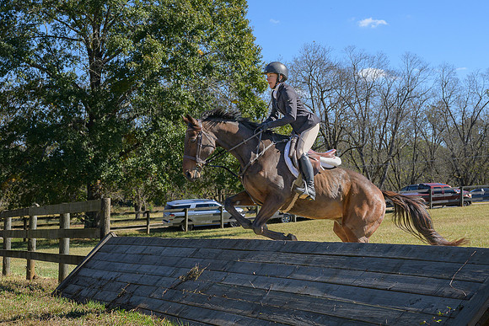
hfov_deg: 31.4
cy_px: 142
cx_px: 291
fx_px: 866
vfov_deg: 21.3
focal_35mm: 64
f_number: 5.6
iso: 200
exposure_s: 1/800
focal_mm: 44
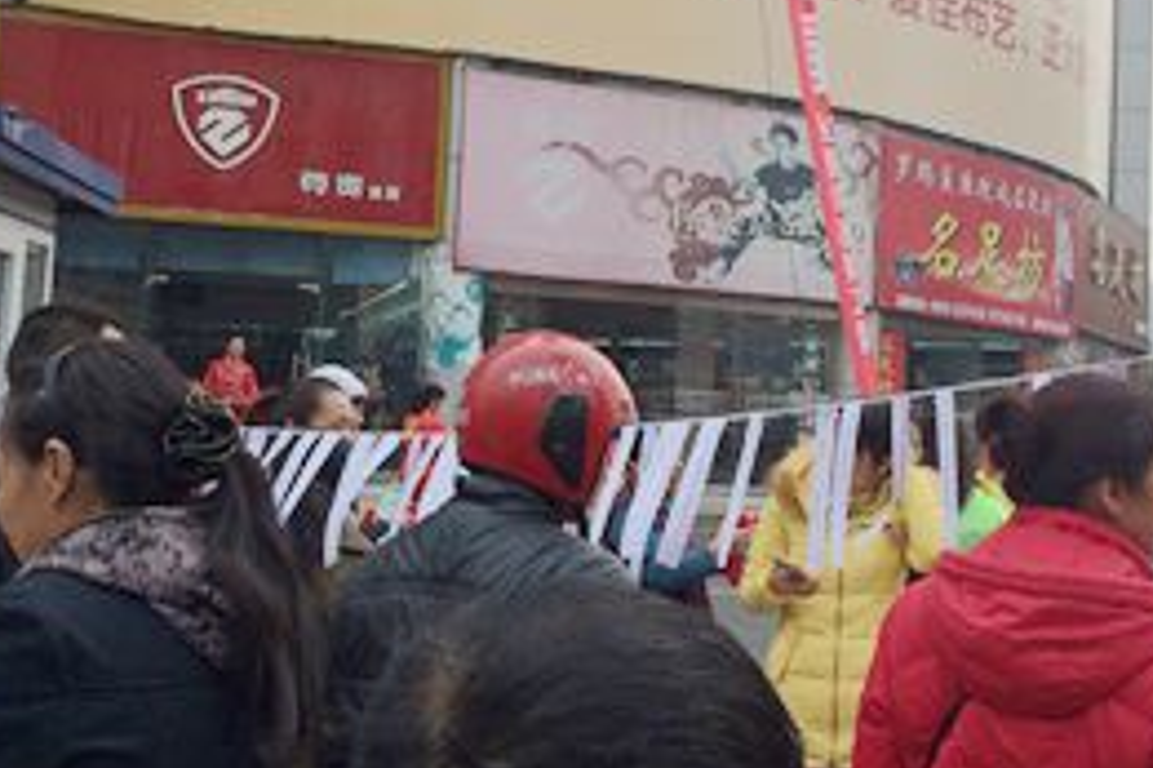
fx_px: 1856
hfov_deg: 34.5
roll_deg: -1.0
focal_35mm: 58
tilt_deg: +4.7
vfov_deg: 23.3
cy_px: 264
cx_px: 621
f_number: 2.2
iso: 32
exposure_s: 1/873
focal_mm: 4.15
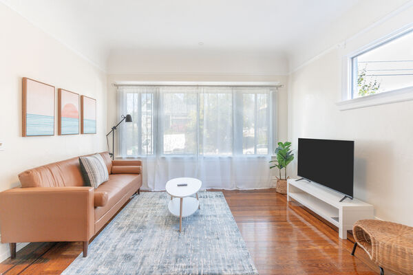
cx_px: 206
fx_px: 184
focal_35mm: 16
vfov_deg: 73.7
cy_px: 138
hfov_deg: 96.7
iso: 800
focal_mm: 16
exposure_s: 1/125
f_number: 5.6
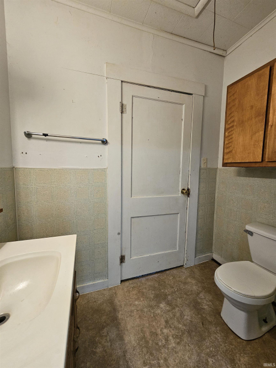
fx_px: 138
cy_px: 184
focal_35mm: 13
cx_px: 138
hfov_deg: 89.9
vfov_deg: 106.2
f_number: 2.2
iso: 250
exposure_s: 1/60
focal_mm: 2.2
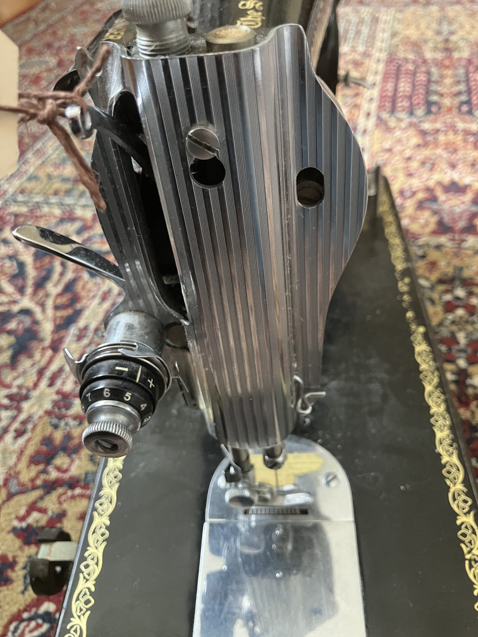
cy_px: 318
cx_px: 239
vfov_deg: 63.4
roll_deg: +6.9
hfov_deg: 49.7
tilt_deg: -42.5
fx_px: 516
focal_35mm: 28
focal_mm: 3.99
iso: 250
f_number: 1.8
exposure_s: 1/60
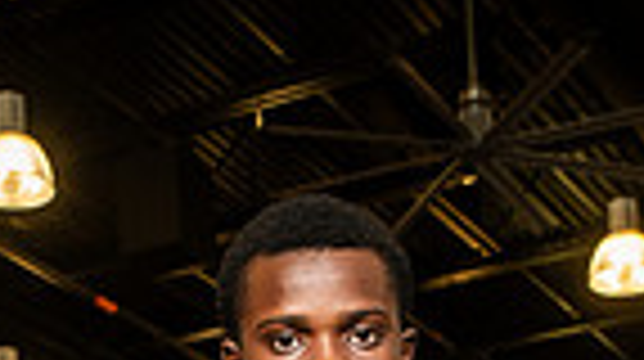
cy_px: 958
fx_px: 2029
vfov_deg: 8.9
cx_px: 324
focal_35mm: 119
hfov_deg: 18.0
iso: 500
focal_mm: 36
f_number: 5.6
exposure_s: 1/250
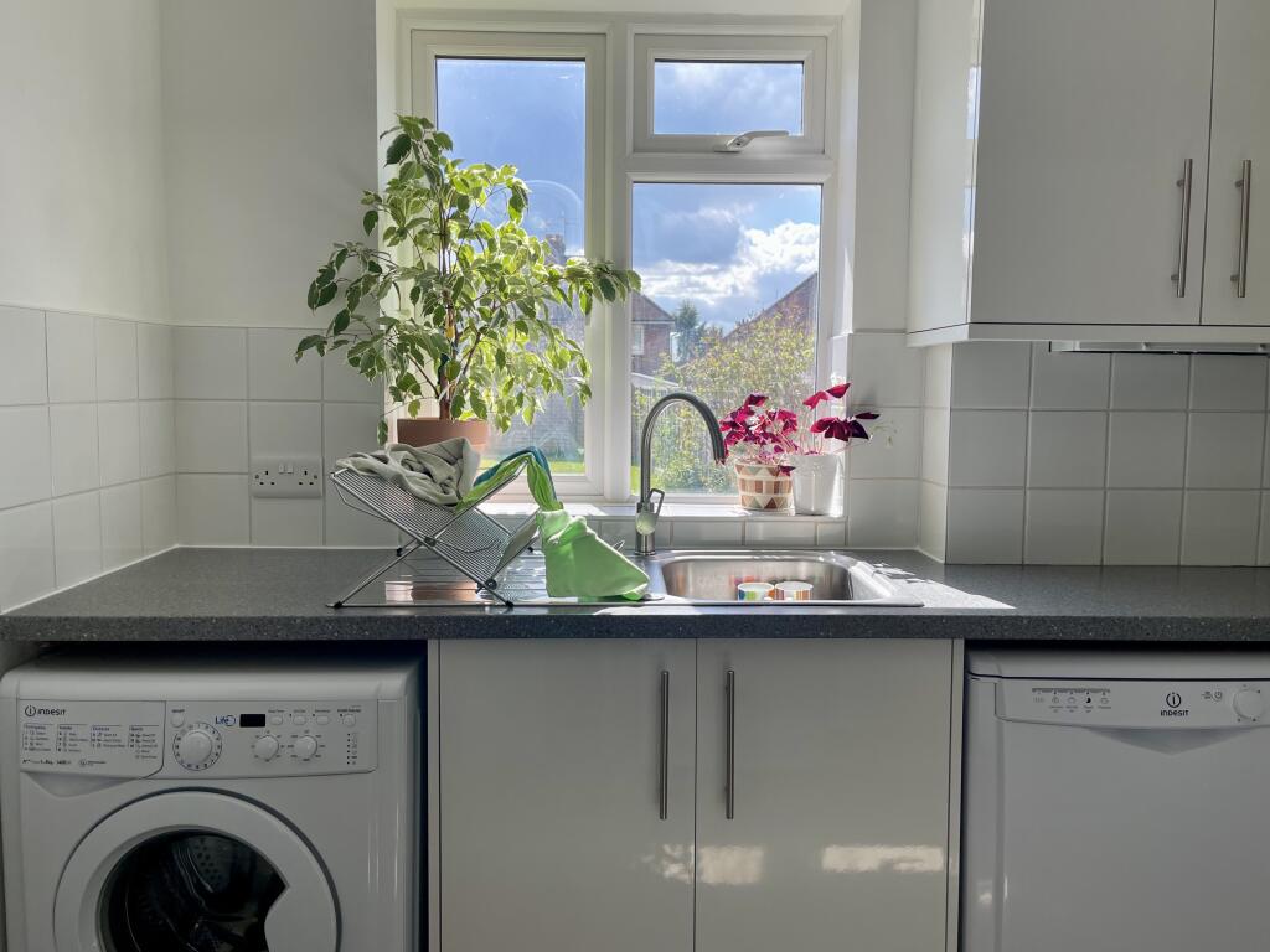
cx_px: 635
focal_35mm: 26
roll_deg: -1.5
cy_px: 476
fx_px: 954
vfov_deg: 53.1
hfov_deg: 67.3
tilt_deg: -5.0
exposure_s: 1/722
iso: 32
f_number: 1.6
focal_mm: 5.1
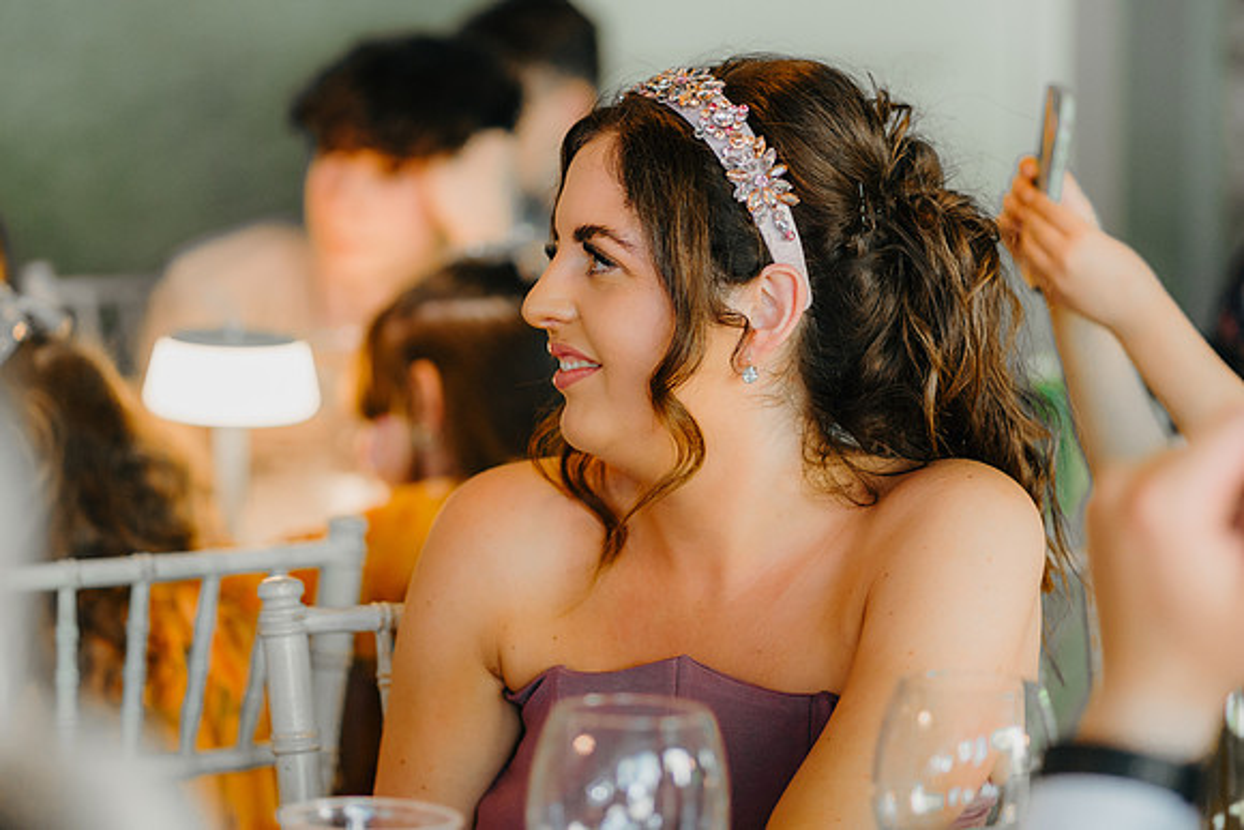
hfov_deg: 15.5
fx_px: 4583
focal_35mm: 133
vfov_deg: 10.3
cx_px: 595
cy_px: 405
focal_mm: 85
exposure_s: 1/200
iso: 800
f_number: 1.8
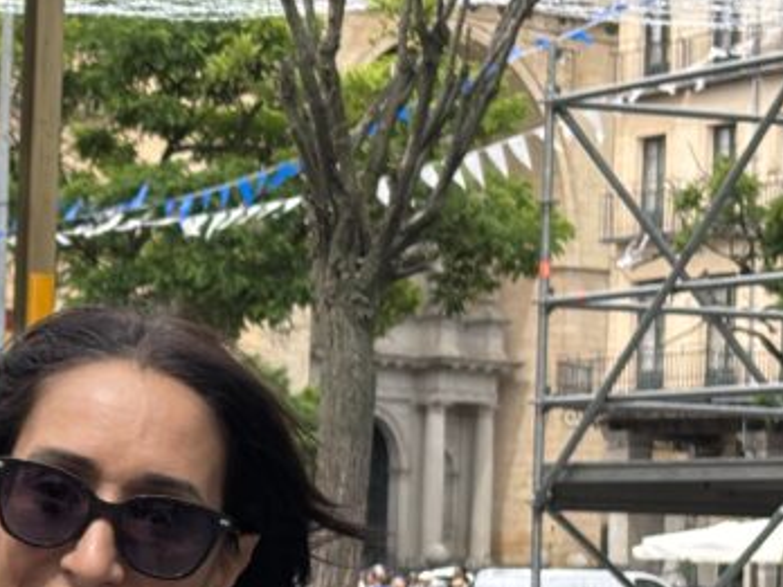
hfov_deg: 12.4
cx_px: -315
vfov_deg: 9.6
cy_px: 567
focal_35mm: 153
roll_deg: -0.9
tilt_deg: -0.4
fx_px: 3461
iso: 32
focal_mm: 5.96
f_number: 1.6
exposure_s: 1/951
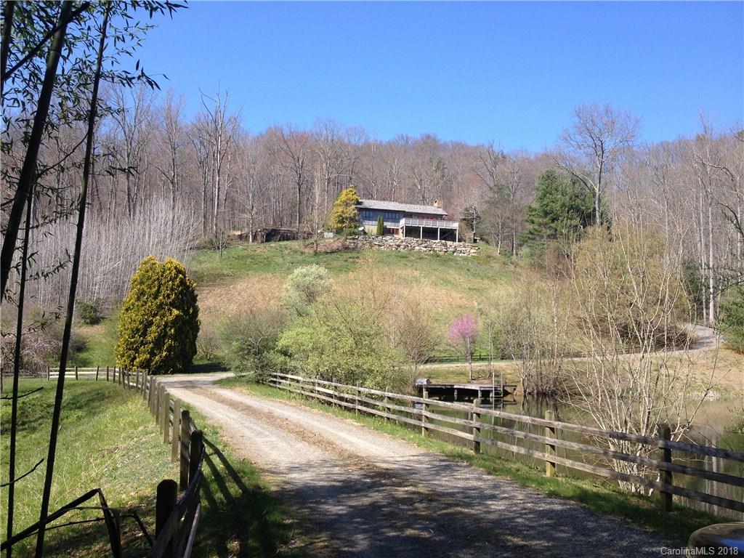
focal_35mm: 35
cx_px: 372
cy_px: 279
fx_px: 752
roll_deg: -2.5
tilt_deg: +4.3
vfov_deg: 40.7
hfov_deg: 52.6
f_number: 2.4
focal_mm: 4.28
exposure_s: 1/863
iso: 50
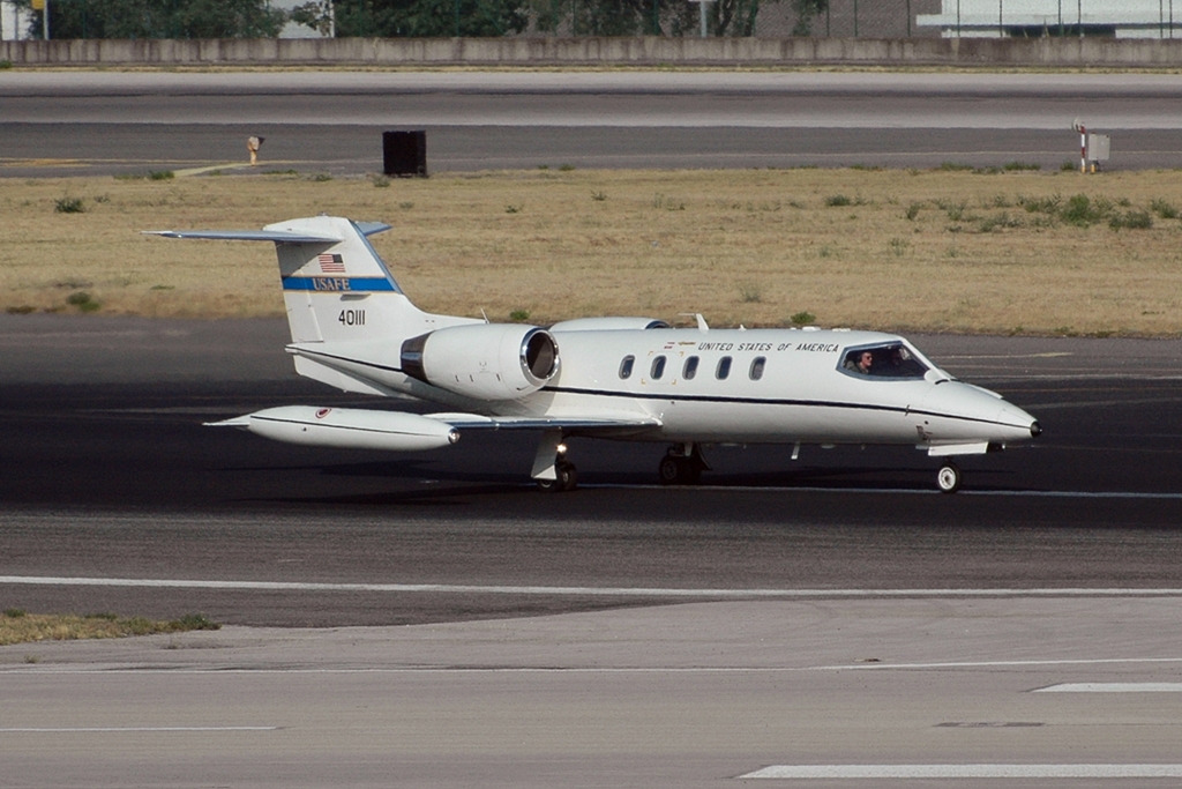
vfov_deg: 3.1
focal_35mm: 450
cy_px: 394
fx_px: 14776
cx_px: 591
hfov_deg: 4.6
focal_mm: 300
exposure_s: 1/2000
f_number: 5.6
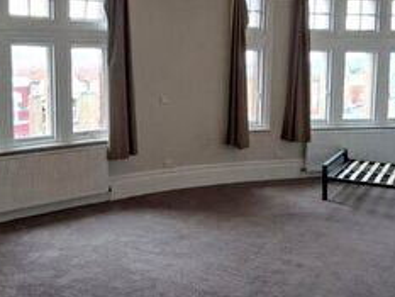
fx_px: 445
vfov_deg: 36.7
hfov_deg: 47.1
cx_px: 132
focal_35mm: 39
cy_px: 118
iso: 50
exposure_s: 1/50
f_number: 2.2
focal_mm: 1.74
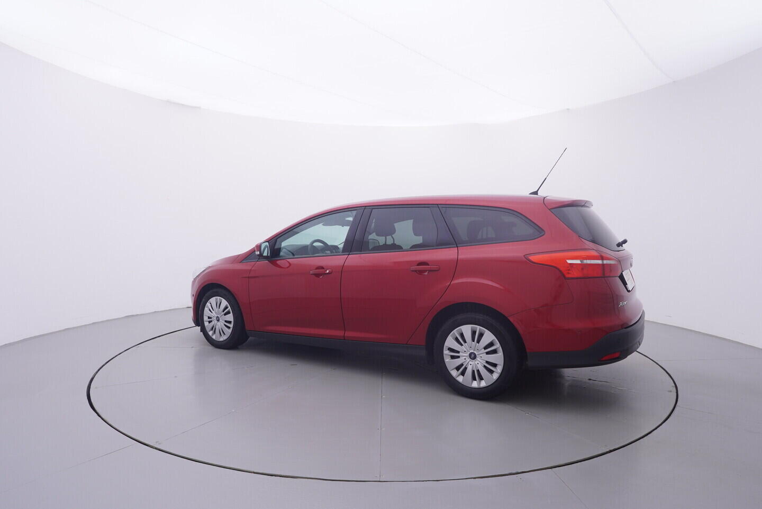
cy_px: 254
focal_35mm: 22
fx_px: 477
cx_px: 381
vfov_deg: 56.2
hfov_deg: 77.3
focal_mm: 15
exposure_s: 1/80
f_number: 5
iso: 200
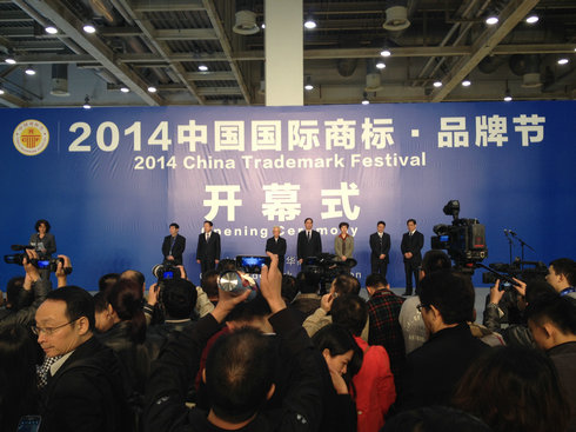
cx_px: 288
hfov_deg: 52.6
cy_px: 216
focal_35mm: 35
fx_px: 582
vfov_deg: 40.7
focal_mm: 4.28
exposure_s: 1/40
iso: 50
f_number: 2.4
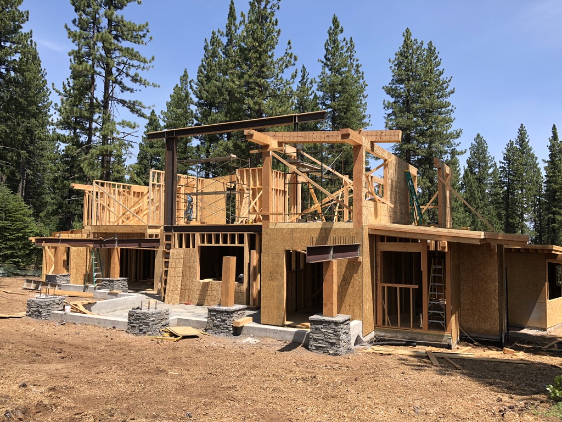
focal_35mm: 28
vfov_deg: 49.7
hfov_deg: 63.4
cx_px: 281
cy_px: 211
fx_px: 455
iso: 20
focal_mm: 4
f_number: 1.8
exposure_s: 1/1200
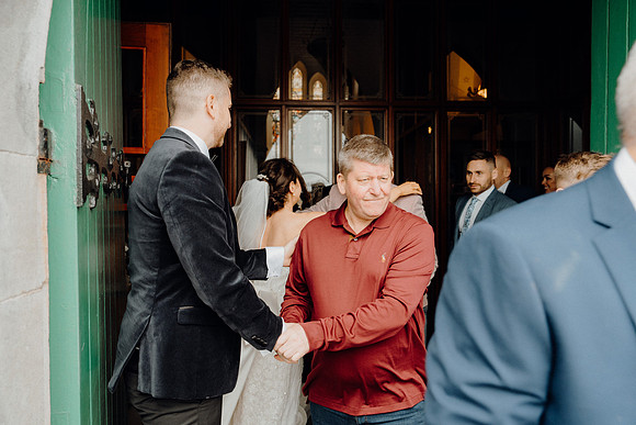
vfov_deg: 48.0
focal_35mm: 27
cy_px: 212
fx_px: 477
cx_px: 318
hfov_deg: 67.4
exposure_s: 1/200
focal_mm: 27
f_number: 3.5
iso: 320
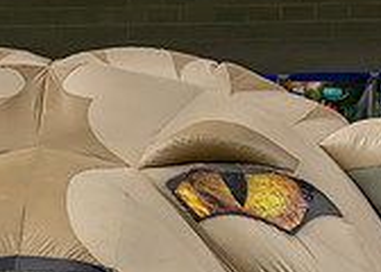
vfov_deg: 4.3
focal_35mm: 332
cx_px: 37
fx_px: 3592
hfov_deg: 6.1
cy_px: 569
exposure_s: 1/1000
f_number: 4
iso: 5000
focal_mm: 70
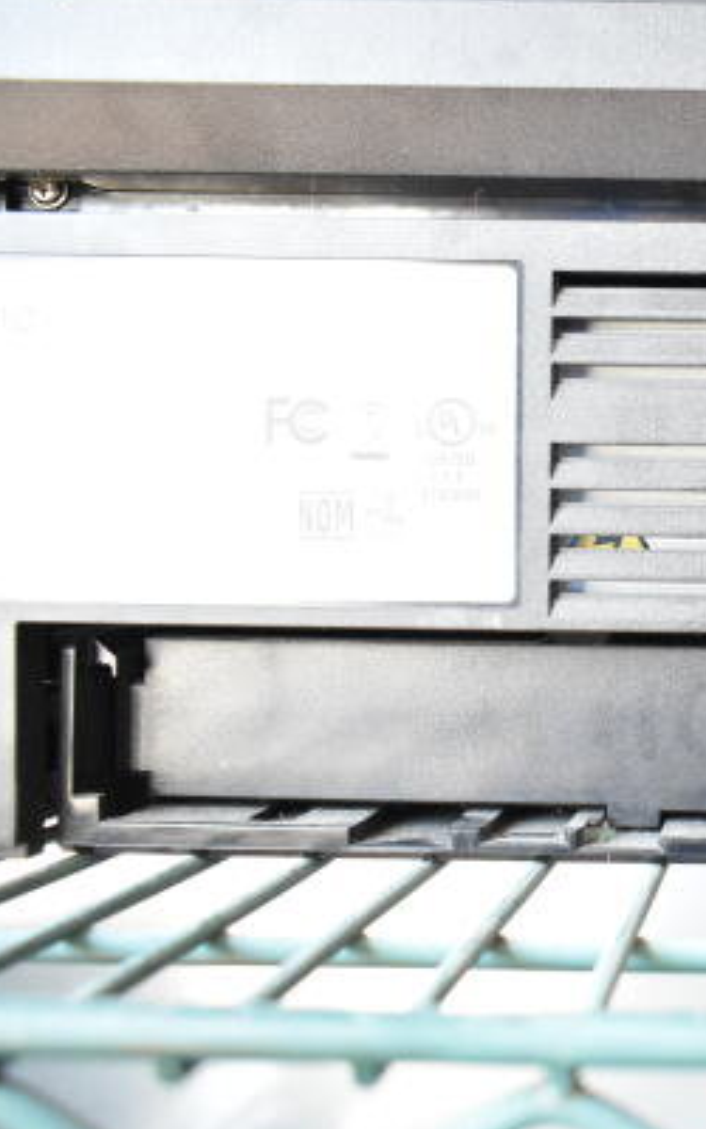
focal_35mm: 42
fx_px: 1293
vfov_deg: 47.2
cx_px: 799
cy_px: 563
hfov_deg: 27.6
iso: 1600
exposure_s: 1/60
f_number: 4
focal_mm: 18
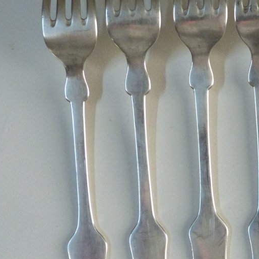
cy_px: 139
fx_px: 652
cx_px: 258
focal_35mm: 77
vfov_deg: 22.5
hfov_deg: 21.7
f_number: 3.1
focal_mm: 6.5
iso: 400
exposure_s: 1/30
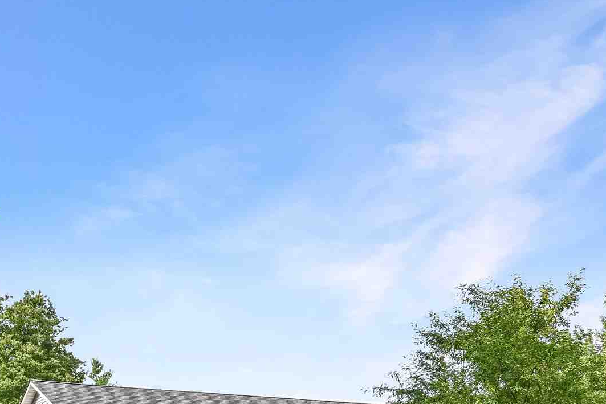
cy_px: 536
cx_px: 238
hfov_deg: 37.1
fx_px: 900
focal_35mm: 53
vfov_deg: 22.5
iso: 125
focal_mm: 18.5
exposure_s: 1/20
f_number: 14
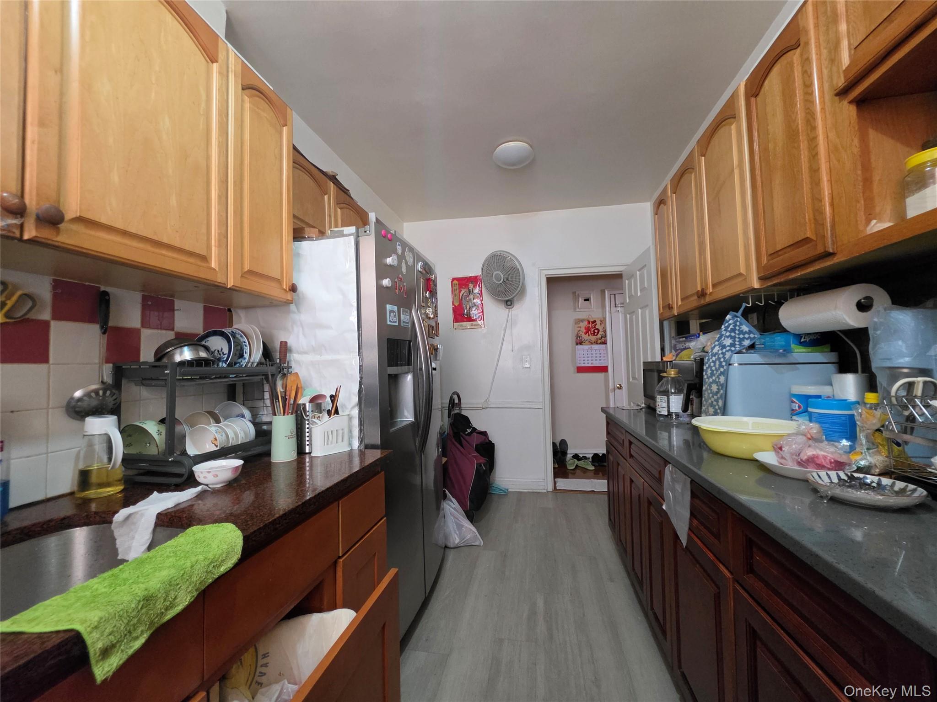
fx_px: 352
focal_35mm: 13
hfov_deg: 106.2
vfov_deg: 89.9
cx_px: 468
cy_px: 351
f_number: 1.9
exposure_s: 1/60
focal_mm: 2.2
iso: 800
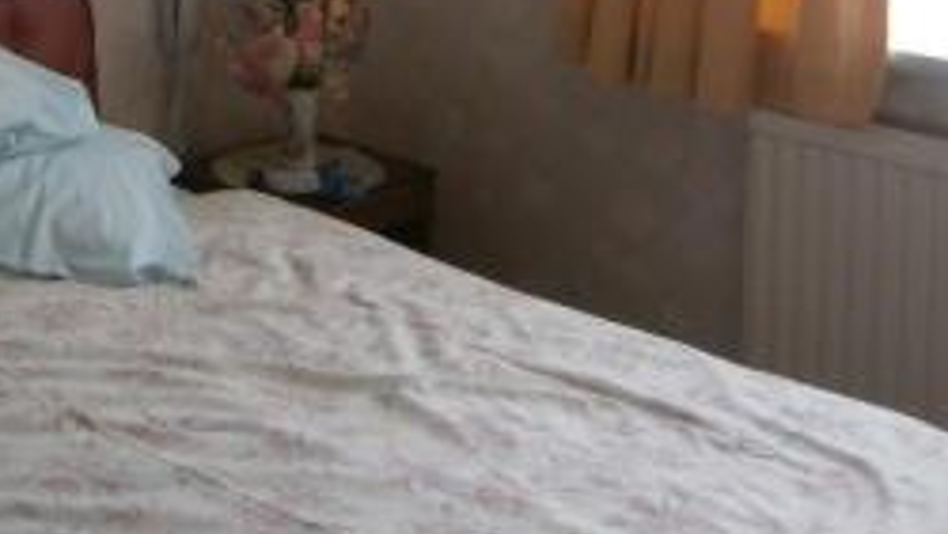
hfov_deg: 29.7
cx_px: -2
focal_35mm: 66
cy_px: -256
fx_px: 1660
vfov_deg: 16.7
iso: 80
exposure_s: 1/80
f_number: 2.8
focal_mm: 4.7
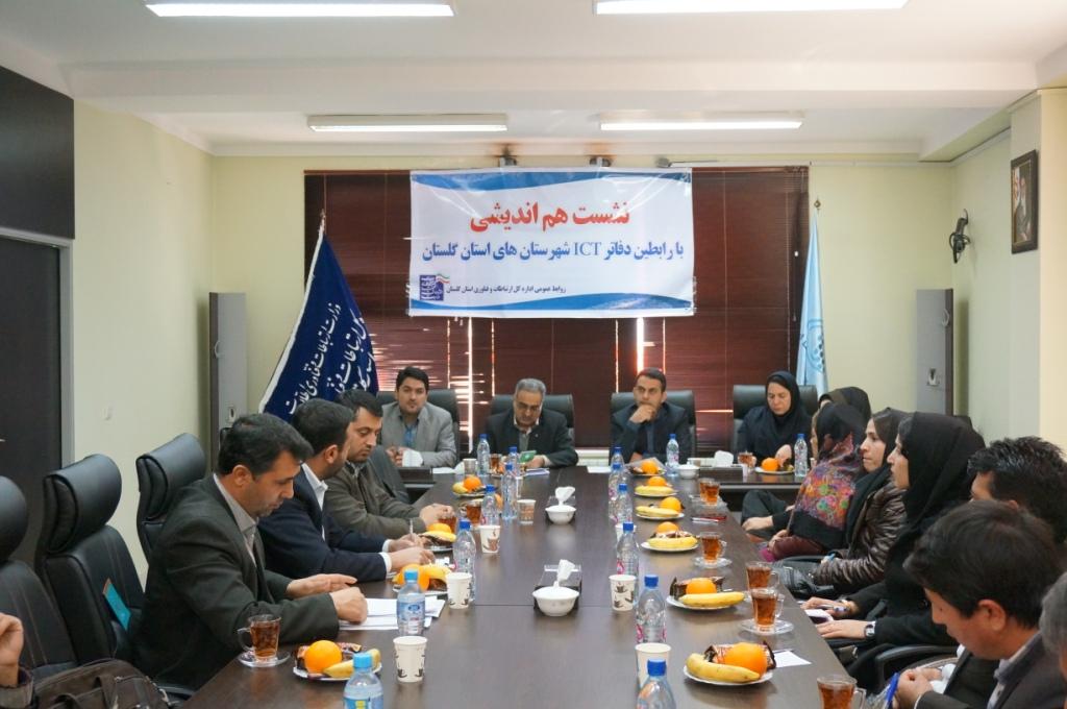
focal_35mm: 42
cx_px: 534
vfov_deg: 31.8
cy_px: 354
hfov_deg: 46.5
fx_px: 1243
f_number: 4.5
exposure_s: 1/80
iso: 3200
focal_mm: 28
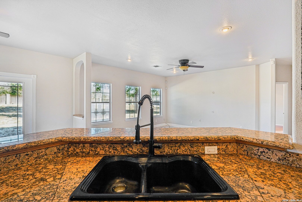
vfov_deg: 70.4
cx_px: 151
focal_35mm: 17
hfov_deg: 93.3
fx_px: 143
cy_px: 101
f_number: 8
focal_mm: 17
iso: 400
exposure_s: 1/30
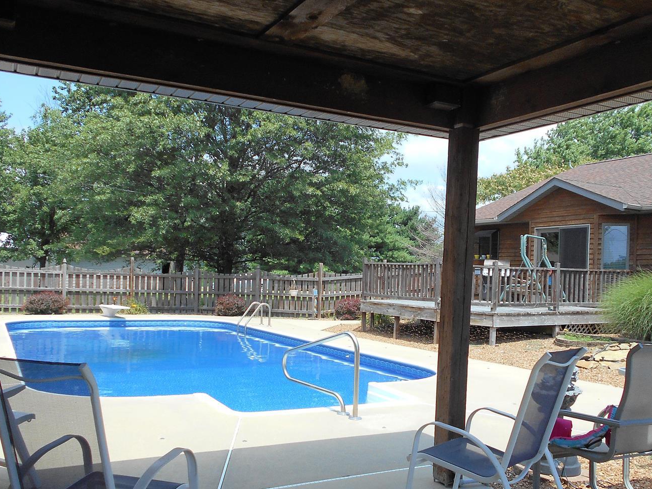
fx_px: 603
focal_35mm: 32
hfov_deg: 56.8
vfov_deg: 44.1
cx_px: 330
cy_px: 269
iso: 80
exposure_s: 1/640
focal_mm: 4.6
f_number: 3.2
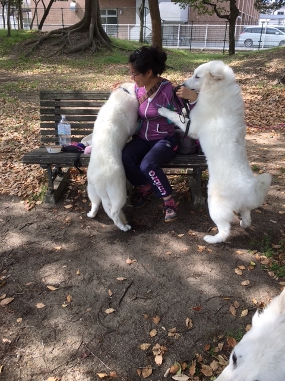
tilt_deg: -25.1
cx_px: 142
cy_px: 190
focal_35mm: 29
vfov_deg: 61.7
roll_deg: -0.9
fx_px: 318
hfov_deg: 48.2
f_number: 2.2
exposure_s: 1/313
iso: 25
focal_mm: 4.15
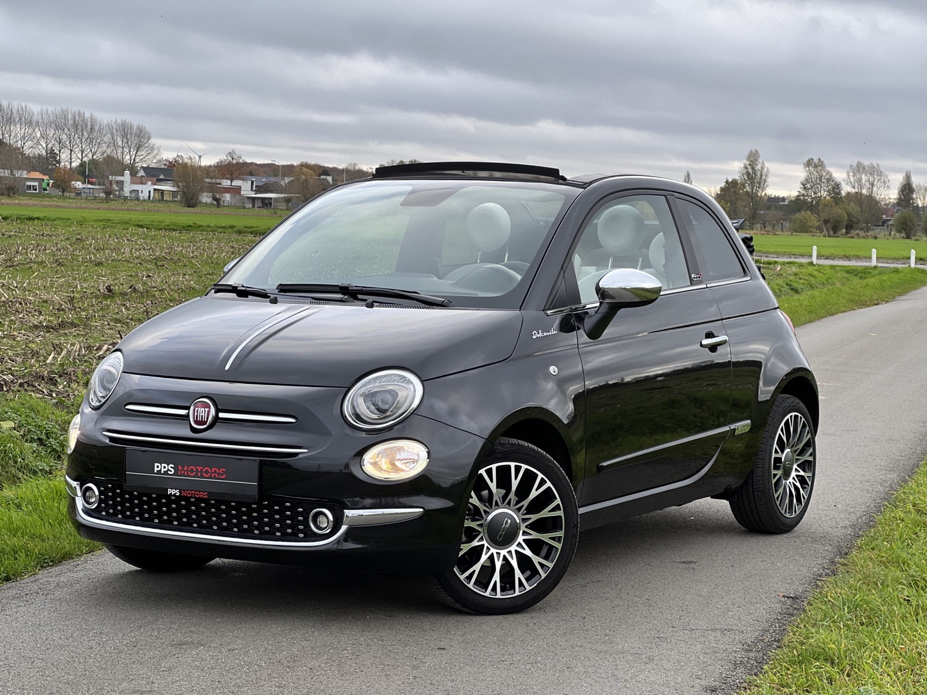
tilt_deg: -1.9
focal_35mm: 77
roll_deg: -2.3
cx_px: 464
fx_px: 2062
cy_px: 348
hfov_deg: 25.3
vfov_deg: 19.1
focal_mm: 9
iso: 32
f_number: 2.8
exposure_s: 1/121
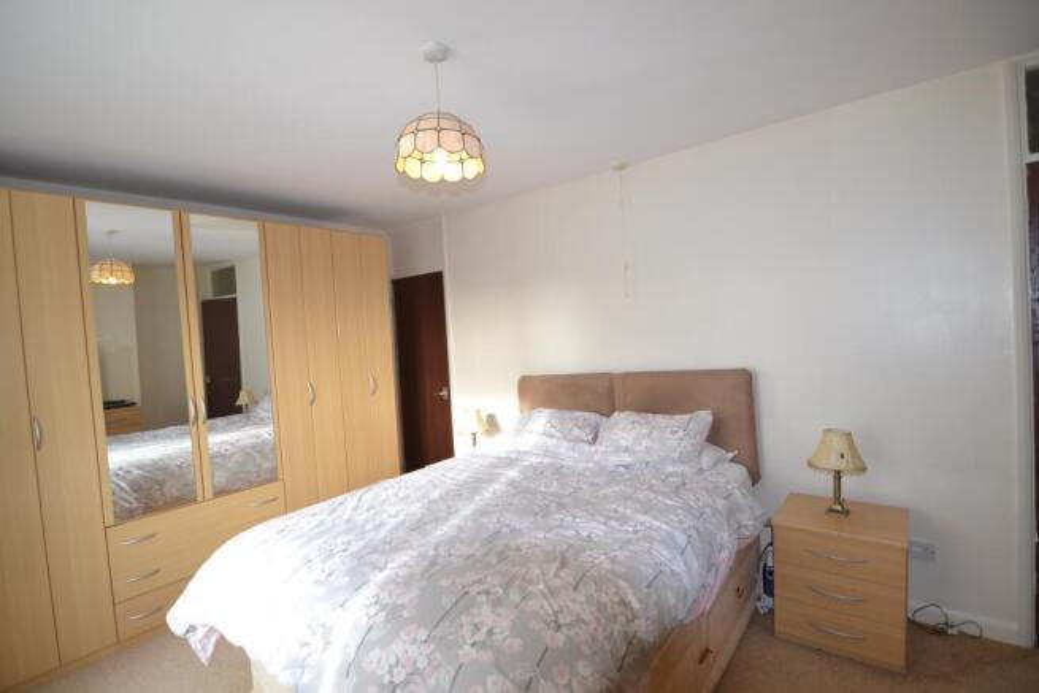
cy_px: 346
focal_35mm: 16
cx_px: 520
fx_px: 476
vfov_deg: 72.1
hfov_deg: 95.0
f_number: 3.2
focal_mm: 11
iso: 400
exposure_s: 1/125
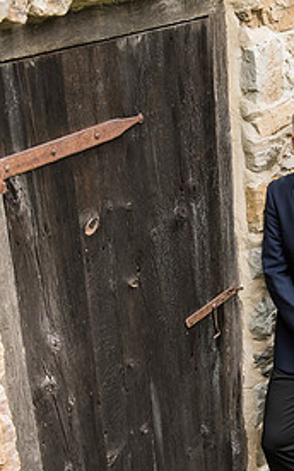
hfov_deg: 16.8
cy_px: 286
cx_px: 323
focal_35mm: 75
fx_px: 964
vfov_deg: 27.4
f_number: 3.2
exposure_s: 1/500
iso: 400
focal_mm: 35
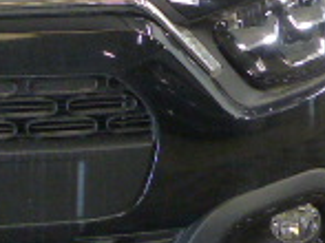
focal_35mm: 179
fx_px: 1679
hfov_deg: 10.6
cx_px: -177
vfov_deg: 8.1
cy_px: -122
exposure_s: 1/40
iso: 400
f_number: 2.8
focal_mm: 7.1
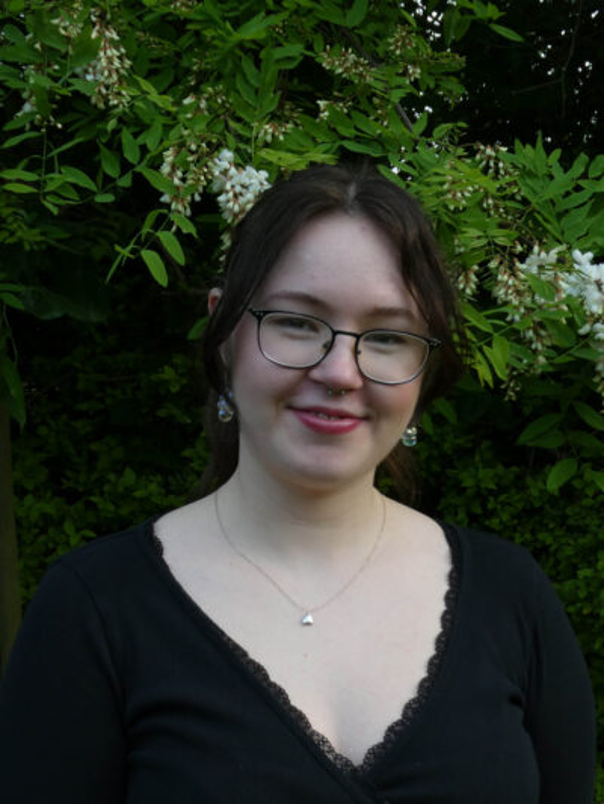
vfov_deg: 40.4
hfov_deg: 30.9
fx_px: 1093
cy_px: 402
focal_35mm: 47
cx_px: 302
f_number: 4
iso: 100
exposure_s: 1/80
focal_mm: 8.4
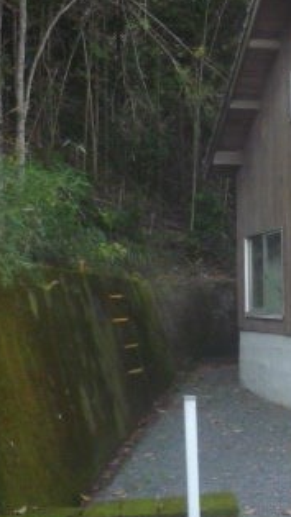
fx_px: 1002
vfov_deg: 28.9
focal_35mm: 73
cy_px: 305
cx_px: 335
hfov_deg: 16.0
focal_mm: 5.5
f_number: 2.8
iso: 400
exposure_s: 1/250
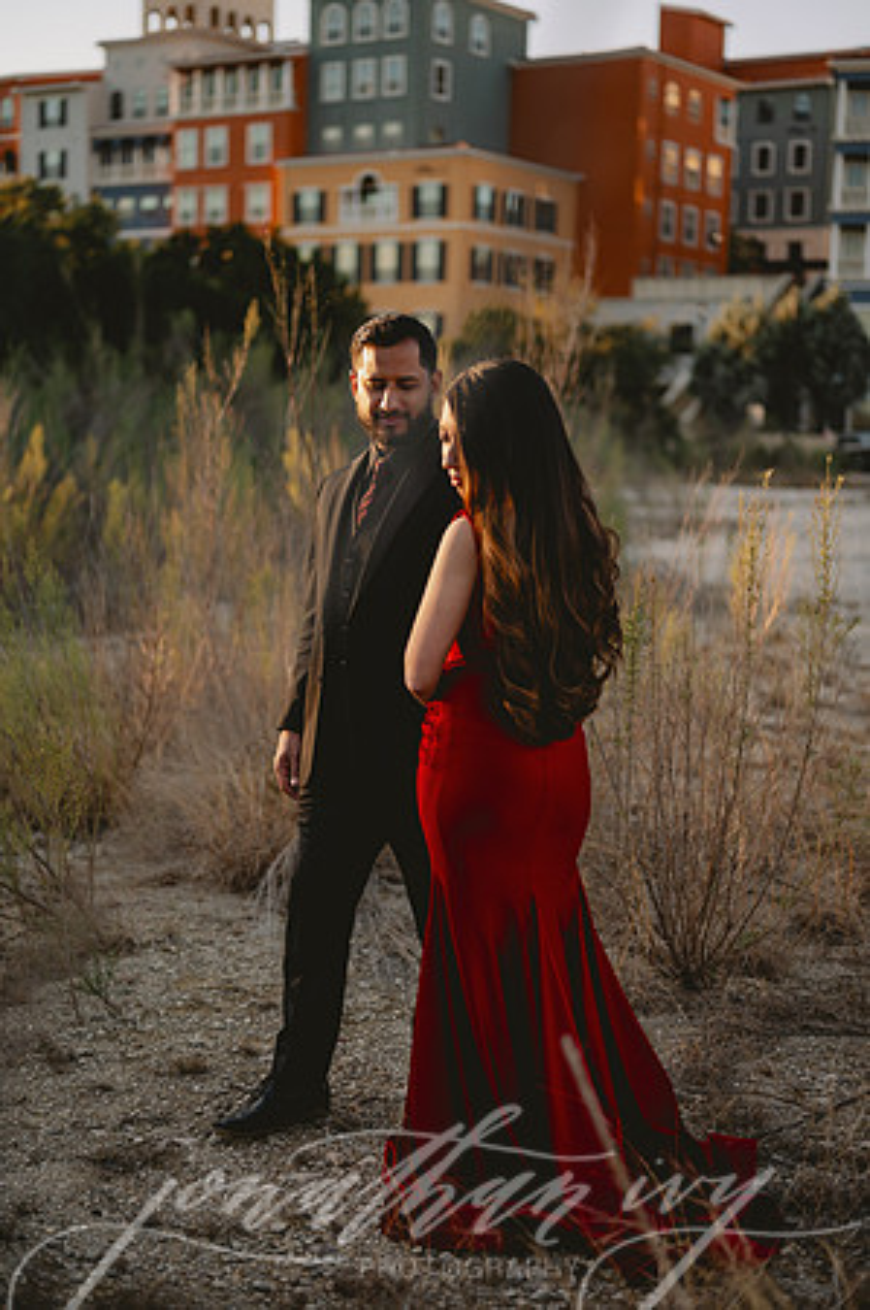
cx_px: 435
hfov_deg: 26.9
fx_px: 1817
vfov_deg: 39.6
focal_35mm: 50
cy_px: 655
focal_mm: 50
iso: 50
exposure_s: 1/800
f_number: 1.8
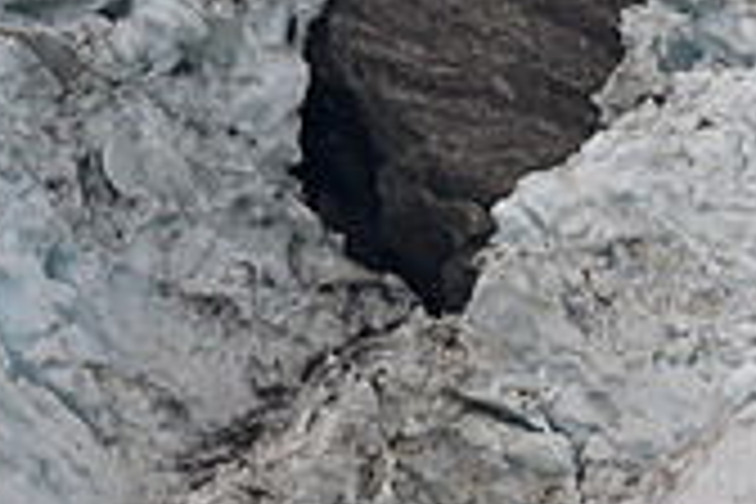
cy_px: -210
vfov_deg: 0.9
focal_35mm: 1480
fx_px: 31078
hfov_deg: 1.4
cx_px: 65
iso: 800
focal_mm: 400
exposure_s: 1/2000
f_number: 10
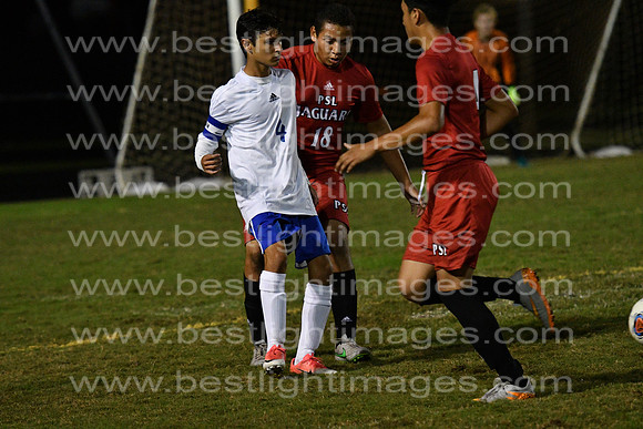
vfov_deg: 5.7
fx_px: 4287
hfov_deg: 8.6
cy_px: 214
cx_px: 322
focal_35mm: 240
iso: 6400
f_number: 4
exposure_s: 1/1000
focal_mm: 160
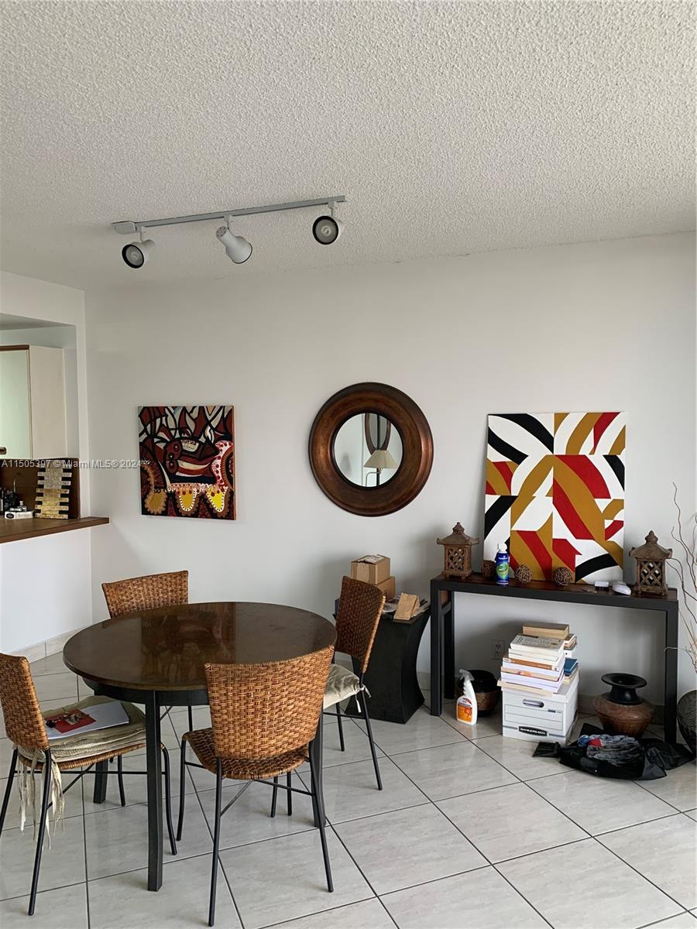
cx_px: 348
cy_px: 464
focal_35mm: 26
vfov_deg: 67.3
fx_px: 698
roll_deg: -0.6
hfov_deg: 53.1
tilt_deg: -3.7
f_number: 1.8
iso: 80
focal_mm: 4.25
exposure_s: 1/60
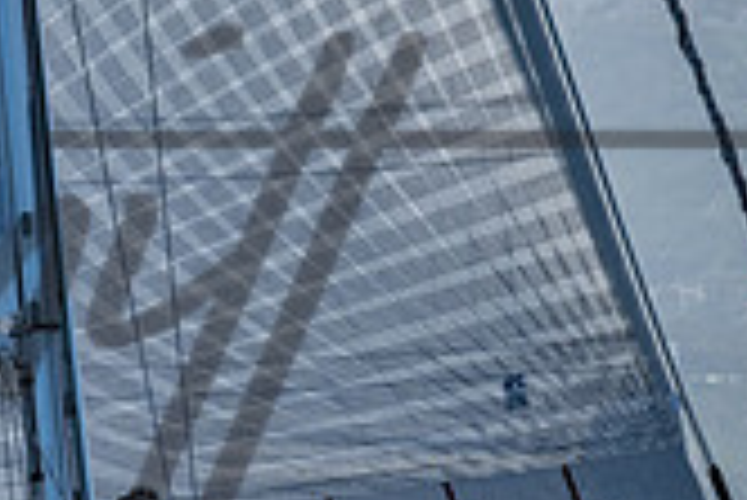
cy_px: 220
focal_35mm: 556
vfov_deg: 2.5
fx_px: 11547
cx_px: -286
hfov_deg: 3.7
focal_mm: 125
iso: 200
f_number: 6.3
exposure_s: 1/2000
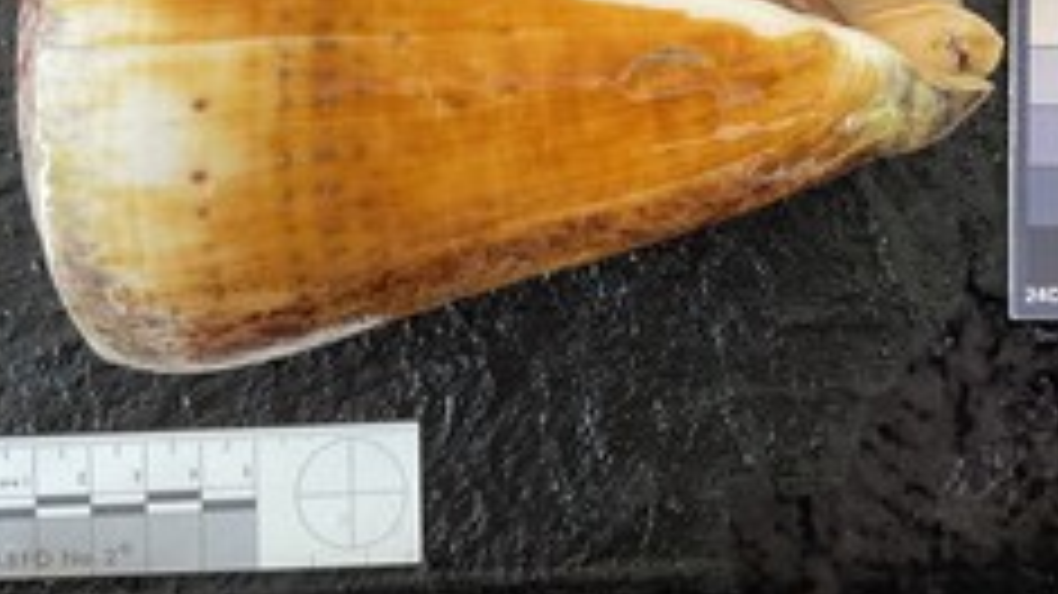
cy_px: 115
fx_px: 1318
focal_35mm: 47
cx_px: 554
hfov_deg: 43.7
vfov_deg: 25.0
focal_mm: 3
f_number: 1.8
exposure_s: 1/60
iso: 100
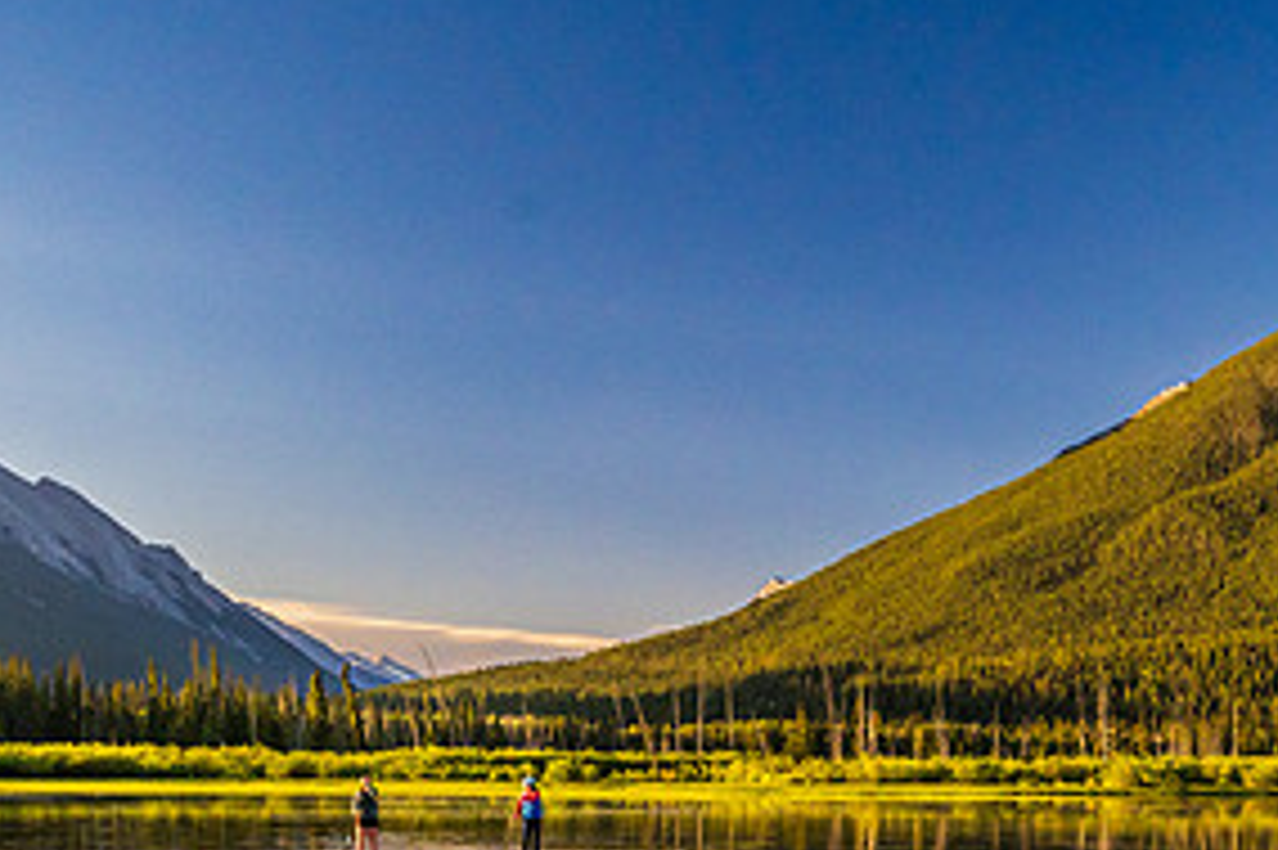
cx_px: 958
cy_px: 872
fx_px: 2625
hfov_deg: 27.0
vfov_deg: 17.9
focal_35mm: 74
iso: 800
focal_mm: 28
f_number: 8
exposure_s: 1/400
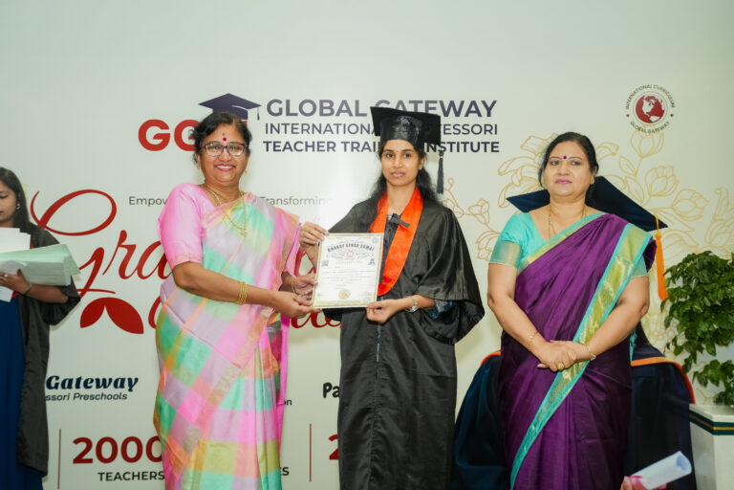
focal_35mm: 43
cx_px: 367
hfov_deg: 45.4
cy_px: 245
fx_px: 877
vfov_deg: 31.2
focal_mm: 43
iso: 1000
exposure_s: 1/125
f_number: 5.6
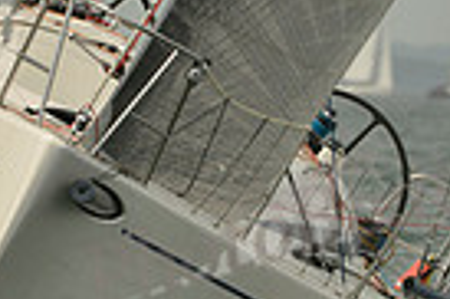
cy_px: 100
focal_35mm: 1483
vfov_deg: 0.9
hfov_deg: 1.4
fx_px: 18515
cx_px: -82
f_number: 9
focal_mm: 350
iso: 280
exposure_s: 1/1250
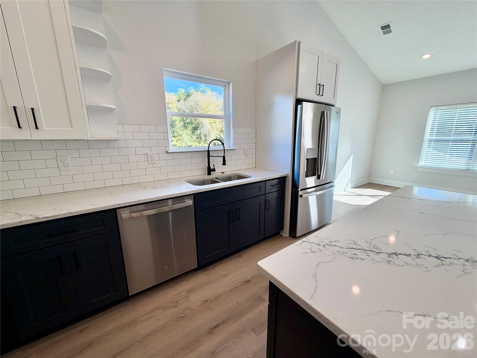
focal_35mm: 14
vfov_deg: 85.7
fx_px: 193
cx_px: 238
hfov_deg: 102.1
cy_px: 179
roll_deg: +0.2
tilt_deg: -12.1
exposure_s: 1/120
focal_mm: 2.22
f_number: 2.2
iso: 40
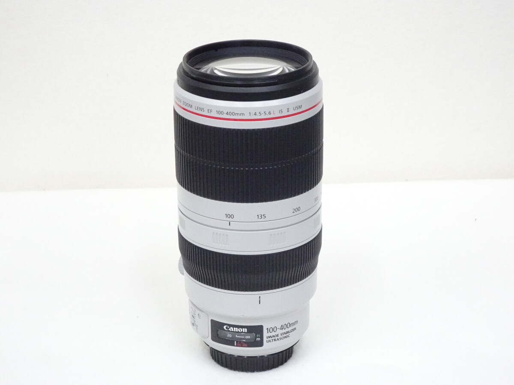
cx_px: 257
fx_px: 1262
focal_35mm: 85
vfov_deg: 17.4
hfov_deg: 23.0
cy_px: 192
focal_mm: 14.54
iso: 1600
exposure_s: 1/100
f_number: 5
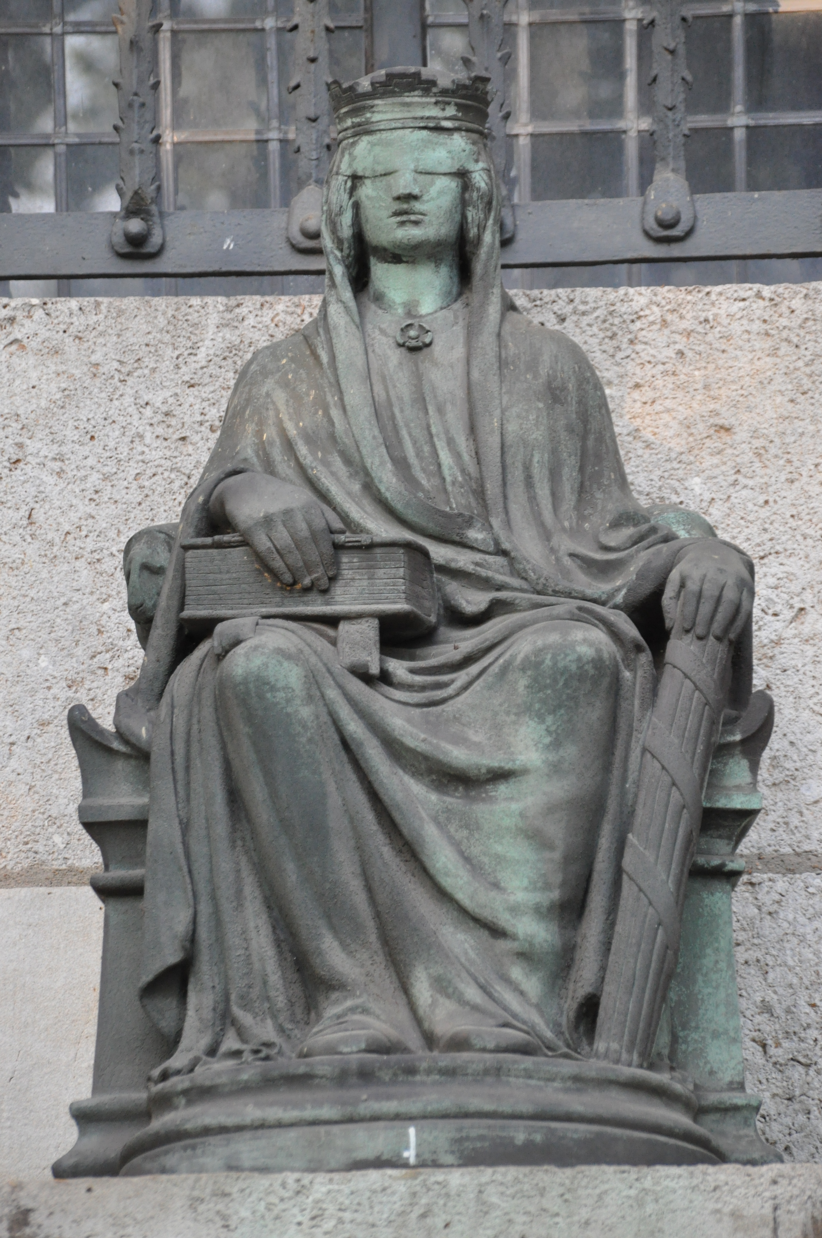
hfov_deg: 6.3
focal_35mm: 218
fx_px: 7468
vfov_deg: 9.5
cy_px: 619
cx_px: 411
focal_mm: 145
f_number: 5.6
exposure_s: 1/250
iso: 1600
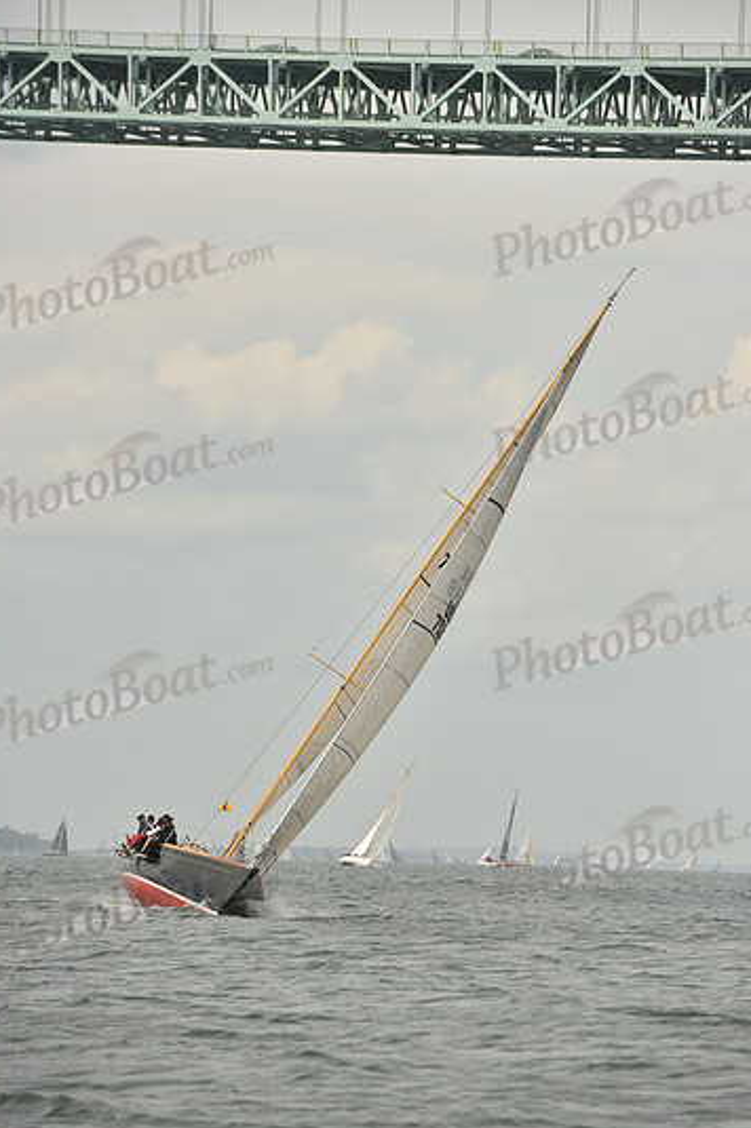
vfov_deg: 9.5
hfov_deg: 6.3
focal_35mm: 217
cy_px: 557
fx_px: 6799
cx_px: 383
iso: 400
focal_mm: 200
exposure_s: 1/3200
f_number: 6.3
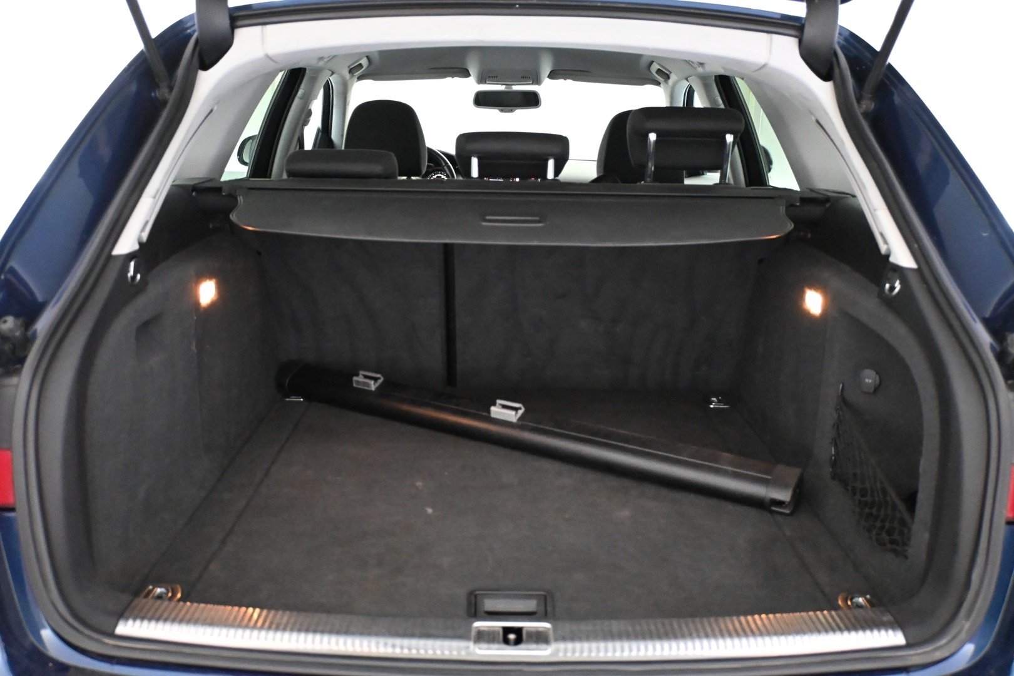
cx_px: 507
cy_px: 338
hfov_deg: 56.1
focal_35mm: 34
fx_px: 951
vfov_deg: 39.1
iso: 7200
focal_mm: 22.5
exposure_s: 1/60
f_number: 4
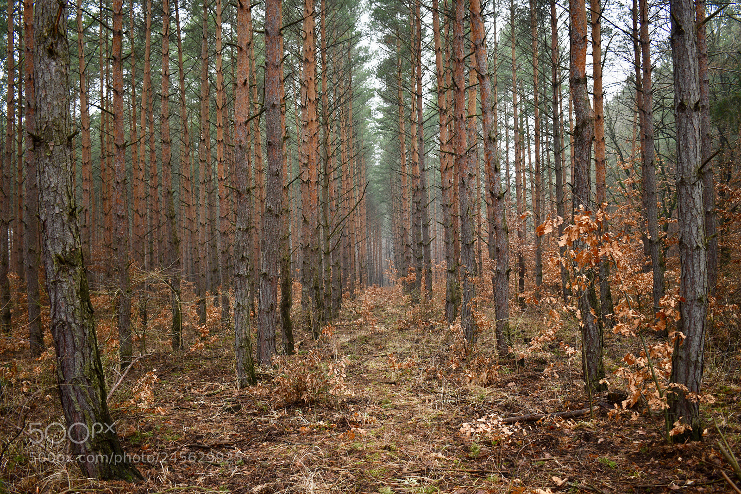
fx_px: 710
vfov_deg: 38.3
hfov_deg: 55.1
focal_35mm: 34
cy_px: 247
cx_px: 370
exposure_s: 1/60
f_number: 4
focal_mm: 23
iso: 400
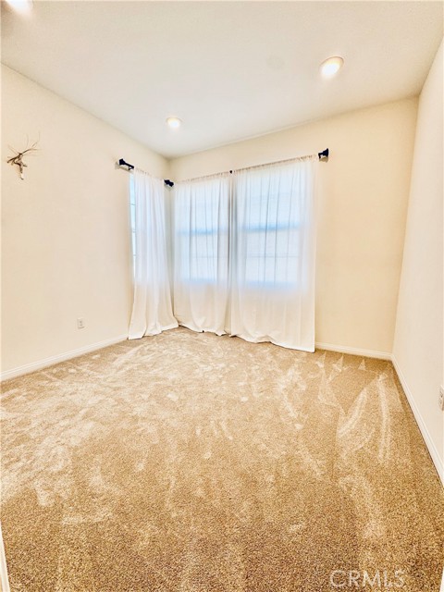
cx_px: 222
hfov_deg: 85.7
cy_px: 296
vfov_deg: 102.1
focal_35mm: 14
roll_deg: -0.3
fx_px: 239
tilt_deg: -8.4
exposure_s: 1/120
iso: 50
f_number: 2.2
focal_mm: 2.22
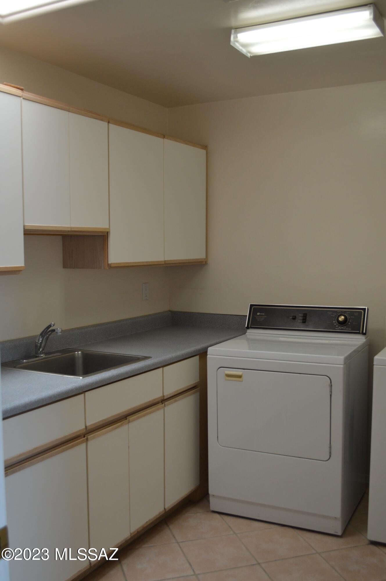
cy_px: 290
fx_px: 580
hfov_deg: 36.8
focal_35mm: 36
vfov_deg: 53.2
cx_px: 193
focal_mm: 24
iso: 560
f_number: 4
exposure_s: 1/60
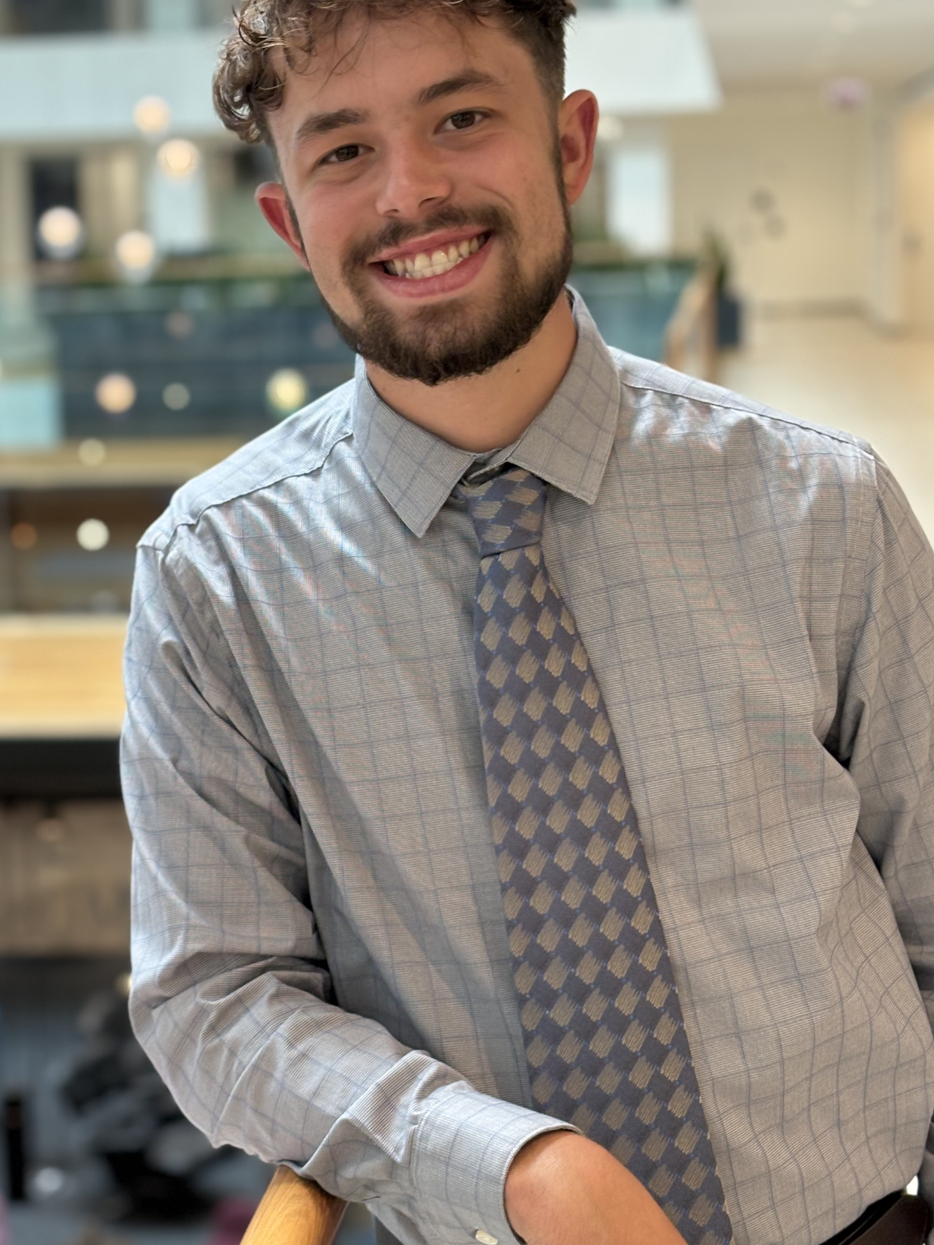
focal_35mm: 76
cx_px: 307
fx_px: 2734
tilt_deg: -7.0
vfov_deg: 25.7
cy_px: 577
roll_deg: +2.2
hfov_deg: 19.3
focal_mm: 5.96
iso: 100
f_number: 1.6
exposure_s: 1/120
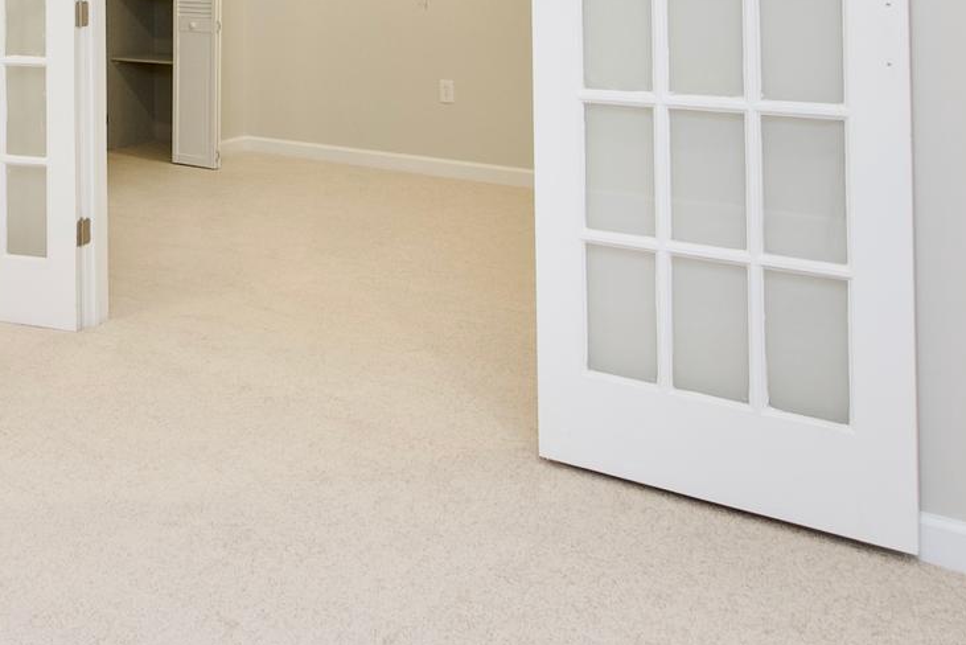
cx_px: 11
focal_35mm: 42
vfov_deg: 28.4
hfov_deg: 40.8
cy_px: -97
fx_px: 1127
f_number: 7.1
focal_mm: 10
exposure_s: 1/20
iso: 320
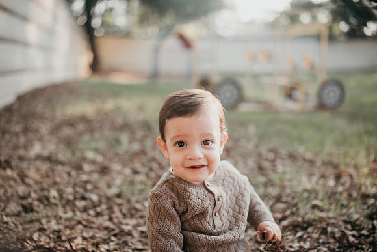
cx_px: 188
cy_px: 126
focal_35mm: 35
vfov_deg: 37.9
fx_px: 367
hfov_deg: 54.4
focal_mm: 35
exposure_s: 1/1600
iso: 64
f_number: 1.6
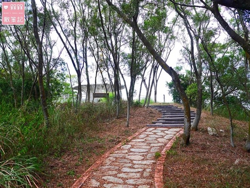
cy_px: 94
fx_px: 217
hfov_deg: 59.9
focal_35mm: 30
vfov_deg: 46.8
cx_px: 125
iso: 160
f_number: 3.2
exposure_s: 1/400
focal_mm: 15
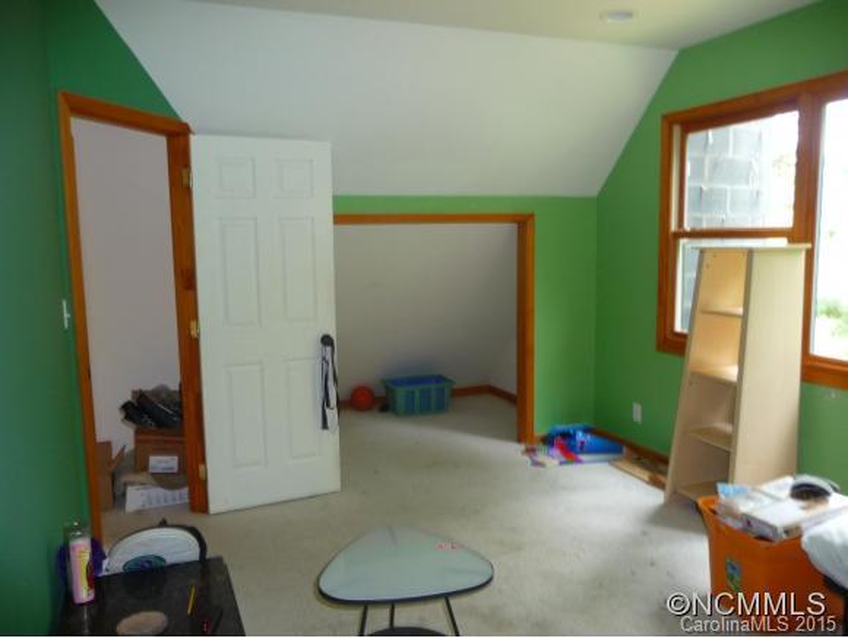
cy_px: 319
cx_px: 424
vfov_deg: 49.8
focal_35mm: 28
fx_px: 686
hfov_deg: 63.4
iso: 160
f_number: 3.3
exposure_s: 1/30
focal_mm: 4.7
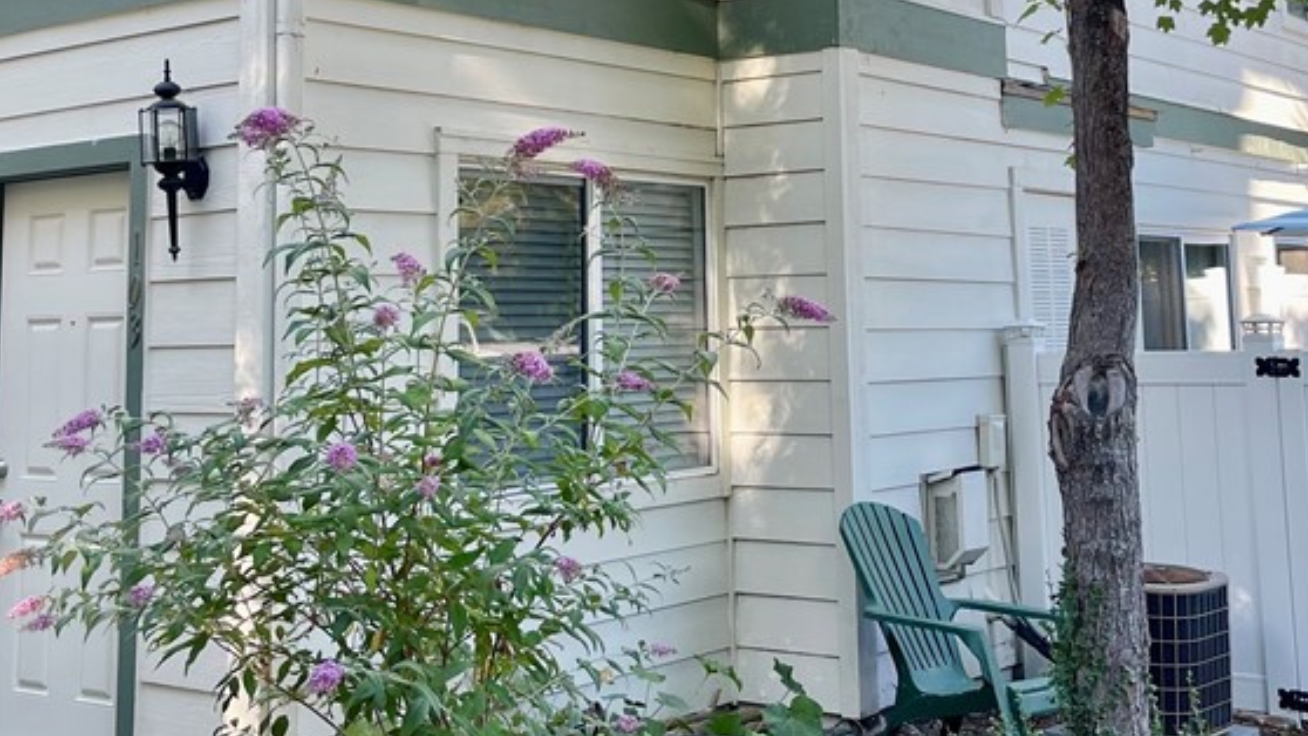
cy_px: 70
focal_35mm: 50
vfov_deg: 23.3
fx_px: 1734
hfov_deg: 41.3
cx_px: 703
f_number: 1.6
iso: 40
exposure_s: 1/161
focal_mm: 5.1
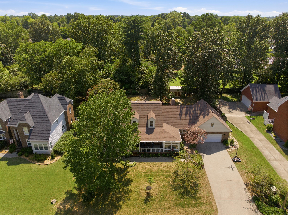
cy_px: 108
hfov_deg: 71.6
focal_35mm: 24
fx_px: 200
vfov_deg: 56.8
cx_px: 144
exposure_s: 1/1000
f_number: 4
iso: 100
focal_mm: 12.3
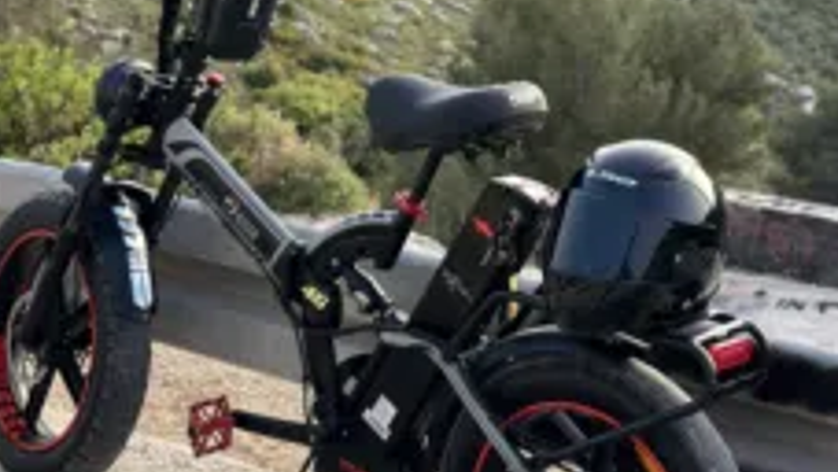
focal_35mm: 92
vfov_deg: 12.9
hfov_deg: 23.1
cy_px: -59
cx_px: 450
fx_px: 2045
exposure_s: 1/864
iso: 80
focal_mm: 6.86
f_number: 1.78
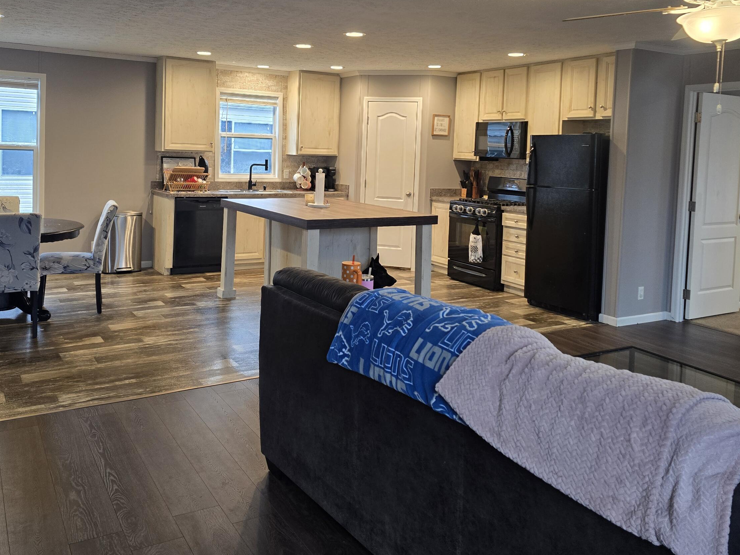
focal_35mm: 31
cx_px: 343
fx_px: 663
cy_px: 190
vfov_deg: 44.8
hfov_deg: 58.3
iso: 200
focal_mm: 6.3
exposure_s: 1/120
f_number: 1.7
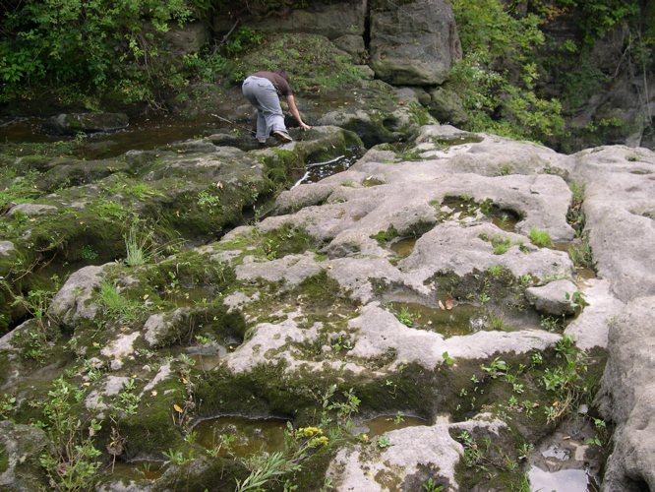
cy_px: 246
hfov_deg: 49.0
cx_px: 328
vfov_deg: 37.7
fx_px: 719
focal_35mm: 38
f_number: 2.8
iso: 100
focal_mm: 8
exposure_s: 1/118
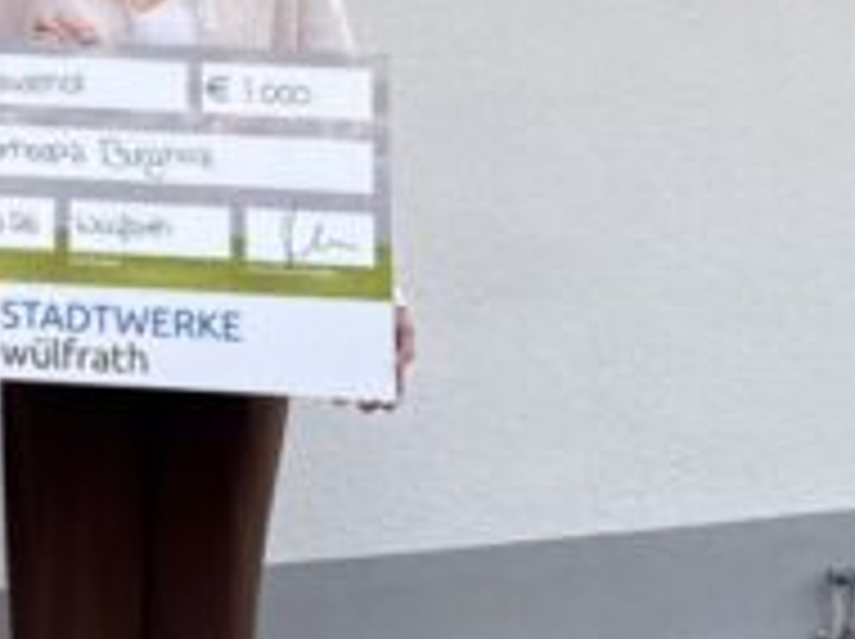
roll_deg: -0.9
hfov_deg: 20.2
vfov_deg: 16.5
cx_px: -284
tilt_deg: -1.7
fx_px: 2171
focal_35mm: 88
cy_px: 40
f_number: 1.78
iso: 80
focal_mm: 6.76
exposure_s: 1/443
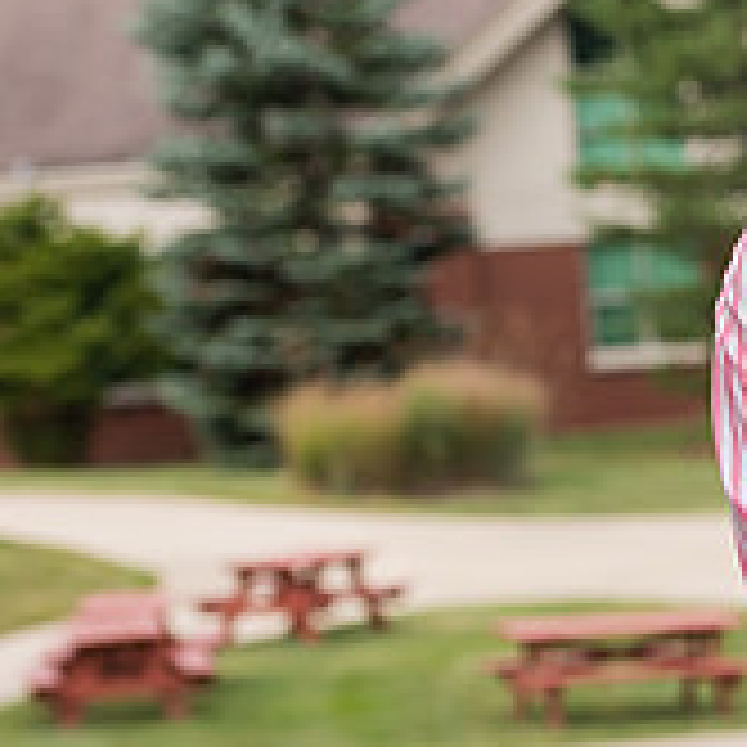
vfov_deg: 6.6
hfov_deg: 6.5
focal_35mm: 267
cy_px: 232
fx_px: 6519
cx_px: 1192
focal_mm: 90
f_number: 5.6
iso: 200
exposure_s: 1/320
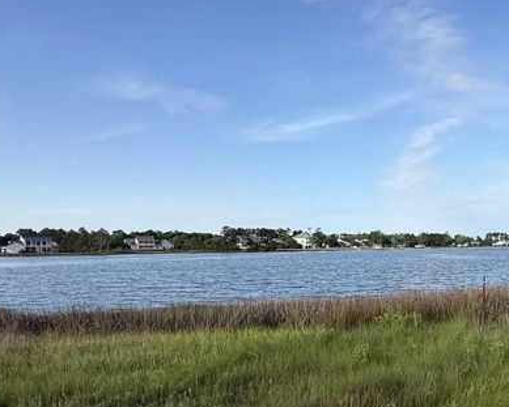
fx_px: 542
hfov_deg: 48.3
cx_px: 383
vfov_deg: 40.8
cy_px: 259
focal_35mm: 36
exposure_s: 1/1848
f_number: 2.2
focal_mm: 2.22
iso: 50
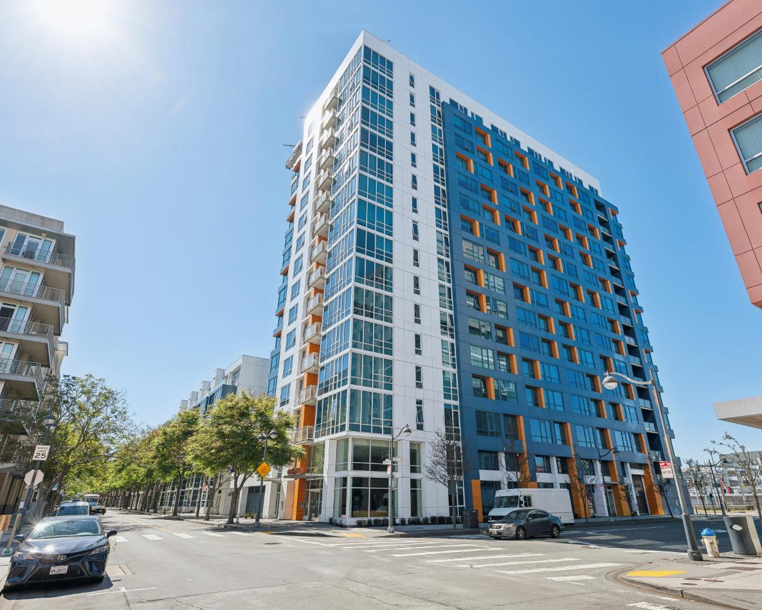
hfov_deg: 83.3
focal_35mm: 19
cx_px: 395
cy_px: 306
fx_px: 428
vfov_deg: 70.9
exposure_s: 1/400
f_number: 8
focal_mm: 16
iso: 140
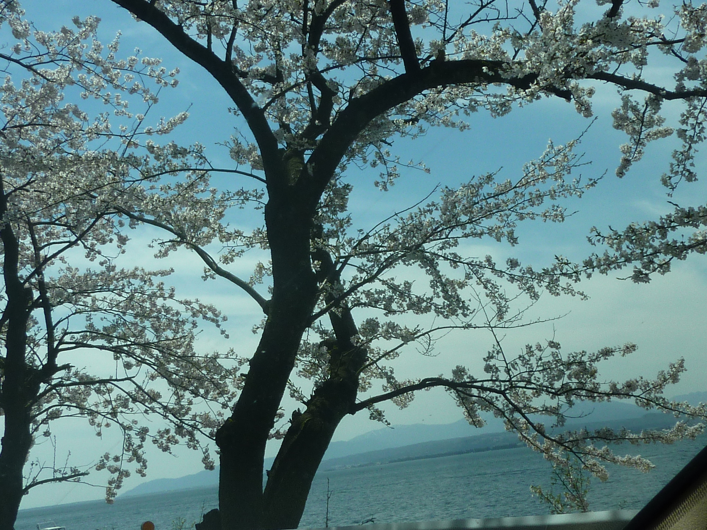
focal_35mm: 48
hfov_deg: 39.7
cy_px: 265
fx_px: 980
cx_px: 354
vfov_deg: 30.3
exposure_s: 1/400
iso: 80
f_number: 5.6
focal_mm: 4.4
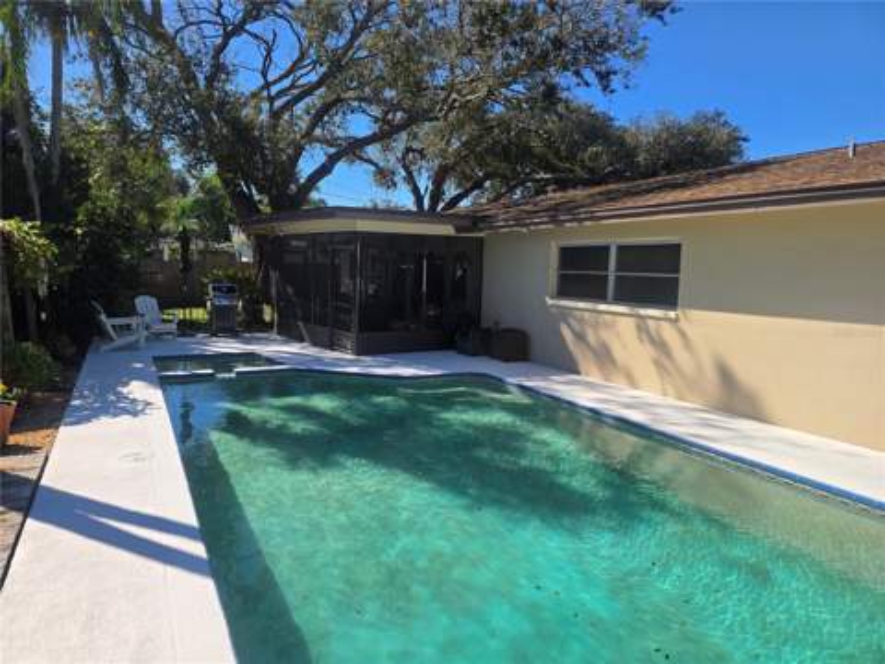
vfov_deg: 58.9
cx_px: 442
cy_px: 332
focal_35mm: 23
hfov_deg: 73.9
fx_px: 588
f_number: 1.7
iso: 12
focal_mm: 6.3
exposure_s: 1/807
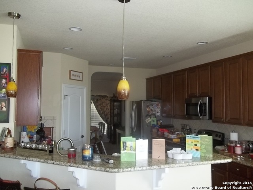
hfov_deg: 56.8
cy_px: 95
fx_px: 234
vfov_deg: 44.2
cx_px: 126
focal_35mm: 32
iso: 160
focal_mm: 5.7
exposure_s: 1/30
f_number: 2.9
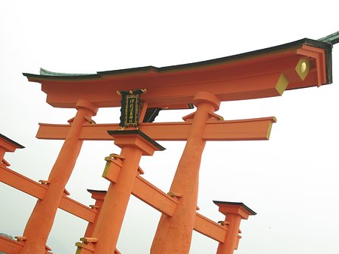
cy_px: 127
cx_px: 176
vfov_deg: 31.5
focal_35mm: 46
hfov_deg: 41.2
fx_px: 451
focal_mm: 28
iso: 560
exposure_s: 1/350
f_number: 8
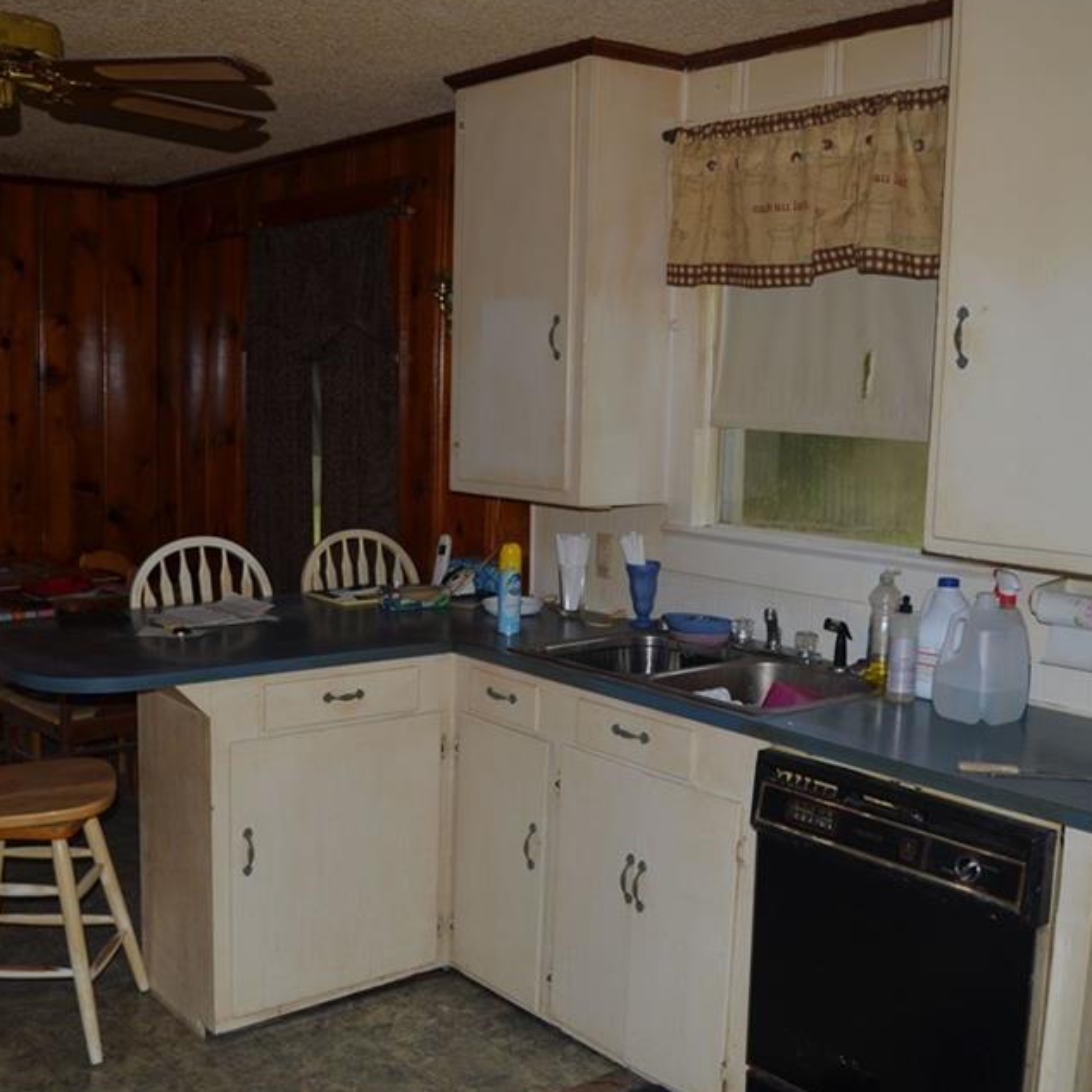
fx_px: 1321
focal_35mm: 37
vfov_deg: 44.9
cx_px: 493
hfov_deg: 44.9
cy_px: 563
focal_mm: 18
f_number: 3.5
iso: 100
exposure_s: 1/60
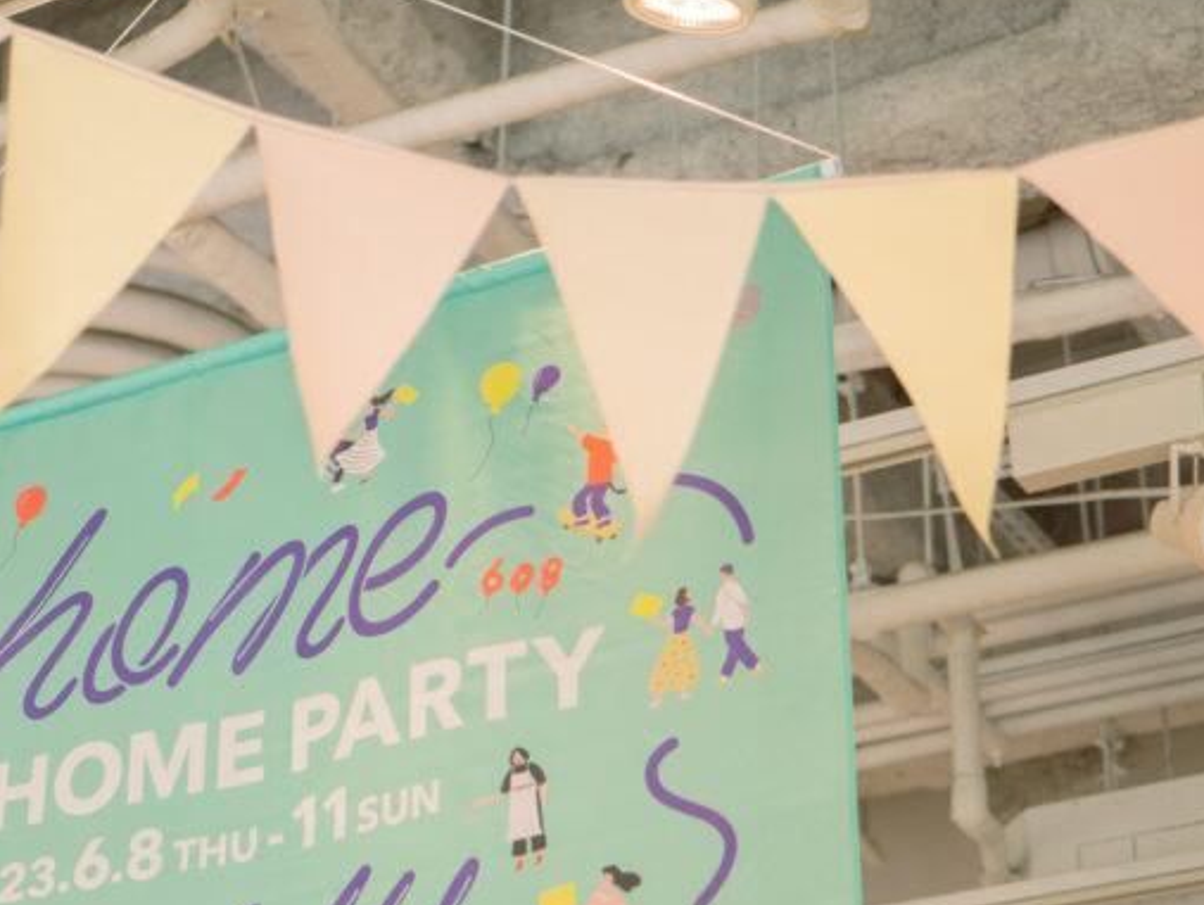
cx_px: 264
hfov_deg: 19.3
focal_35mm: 101
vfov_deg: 14.6
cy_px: 730
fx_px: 3515
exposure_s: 1/200
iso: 100
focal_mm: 25
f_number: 1.7
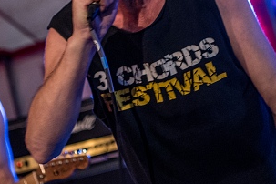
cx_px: 119
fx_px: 912
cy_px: -30
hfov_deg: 17.2
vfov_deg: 11.3
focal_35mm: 119
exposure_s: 1/100
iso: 2000
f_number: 3.2
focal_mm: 50
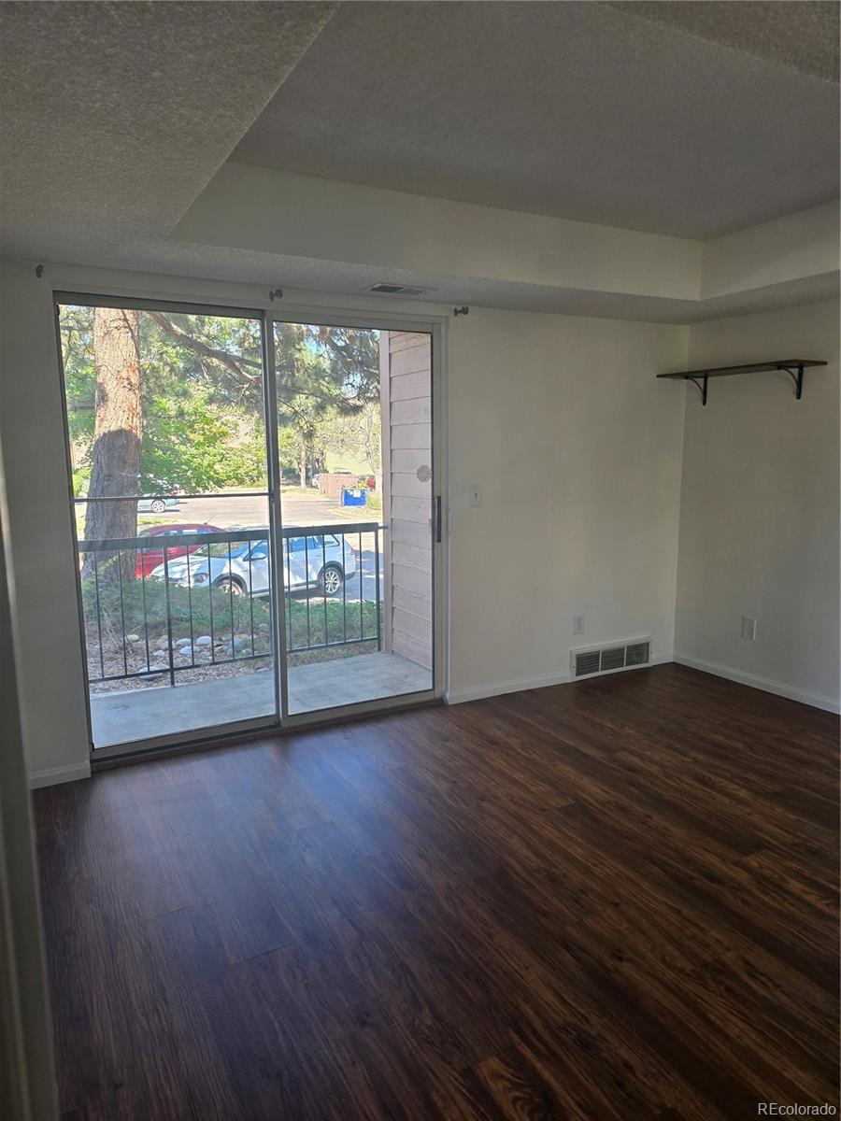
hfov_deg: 58.9
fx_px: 745
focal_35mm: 23
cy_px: 560
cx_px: 420
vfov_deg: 73.9
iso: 50
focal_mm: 6.3
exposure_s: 1/120
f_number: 1.7
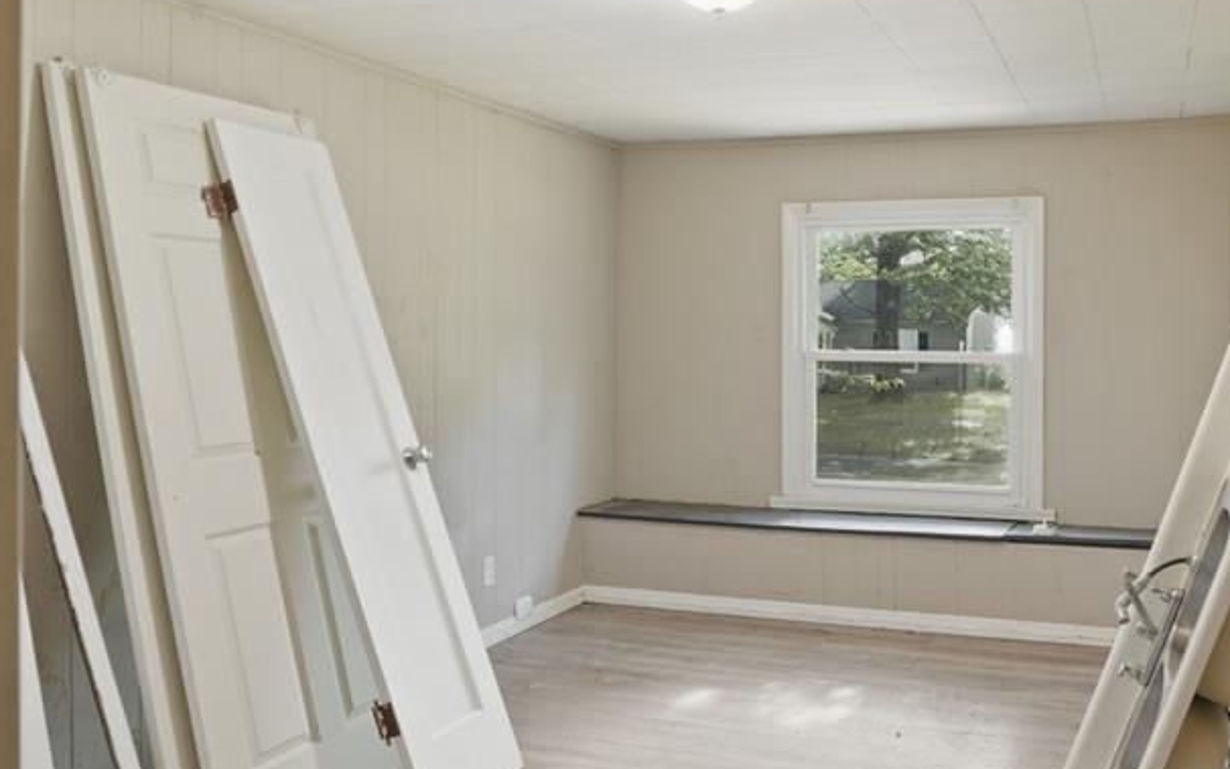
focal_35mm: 31
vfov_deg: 40.6
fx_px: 1039
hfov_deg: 60.0
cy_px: 339
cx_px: 806
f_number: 6.3
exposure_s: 1/5
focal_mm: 18
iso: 320
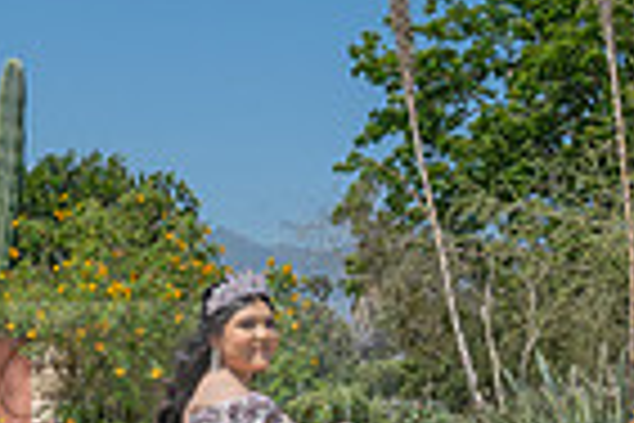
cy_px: 407
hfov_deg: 20.1
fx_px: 1743
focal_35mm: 99
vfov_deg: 13.7
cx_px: 18
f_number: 16
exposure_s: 1/200
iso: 200
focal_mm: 24
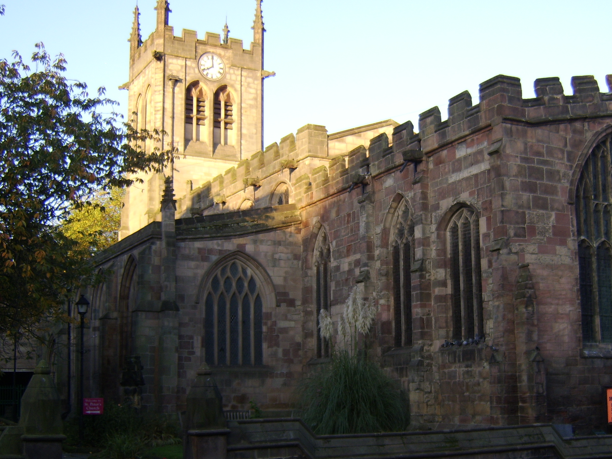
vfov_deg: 35.9
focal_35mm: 40
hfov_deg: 46.5
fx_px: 707
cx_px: 373
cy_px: 256
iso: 71
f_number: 2.7
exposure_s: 1/229
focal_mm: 8.13
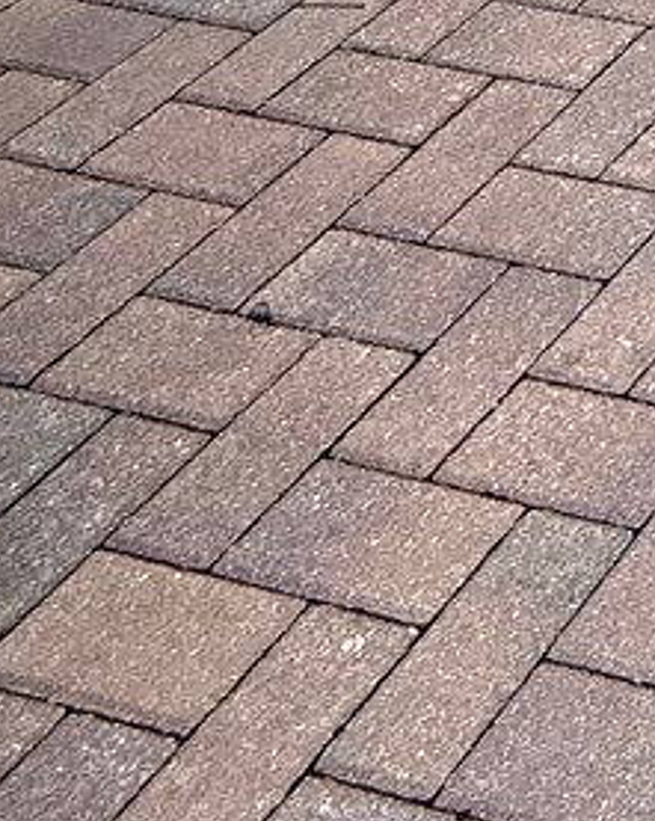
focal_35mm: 79
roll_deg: +0.3
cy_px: -925
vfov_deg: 16.6
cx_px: 1686
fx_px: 1917
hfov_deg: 13.1
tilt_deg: -9.7
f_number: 2.2
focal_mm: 2.22
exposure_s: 1/658
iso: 64
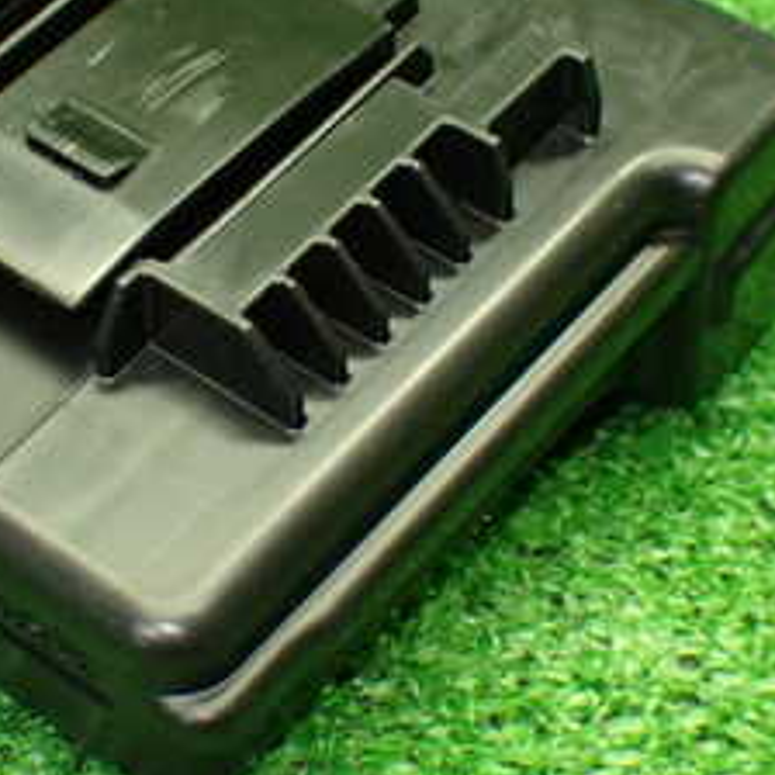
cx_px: 239
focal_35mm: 104
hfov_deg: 16.7
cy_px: 266
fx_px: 2634
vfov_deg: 16.7
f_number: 2.9
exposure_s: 1/60
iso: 800
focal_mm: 7.84
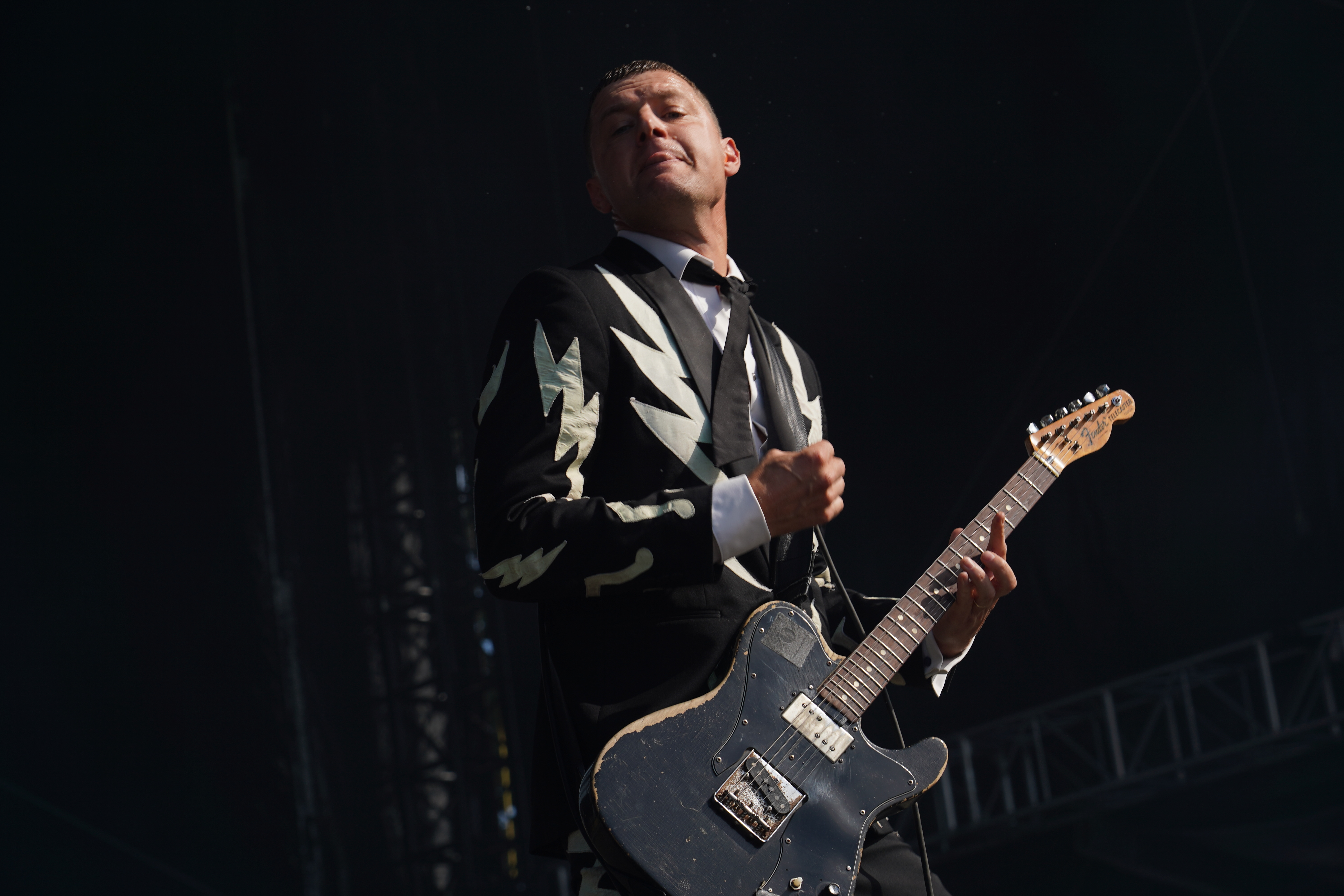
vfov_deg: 13.0
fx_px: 3920
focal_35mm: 105
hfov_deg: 19.5
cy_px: 448
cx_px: 672
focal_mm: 105
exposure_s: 1/400
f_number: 7.1
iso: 100
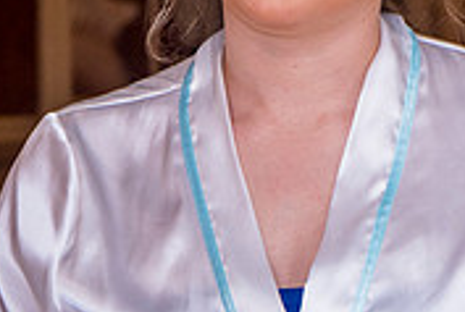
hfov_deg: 7.6
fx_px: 3432
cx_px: 770
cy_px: 97
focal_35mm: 265
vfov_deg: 5.2
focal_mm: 66
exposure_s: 1/100
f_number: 5.6
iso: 500
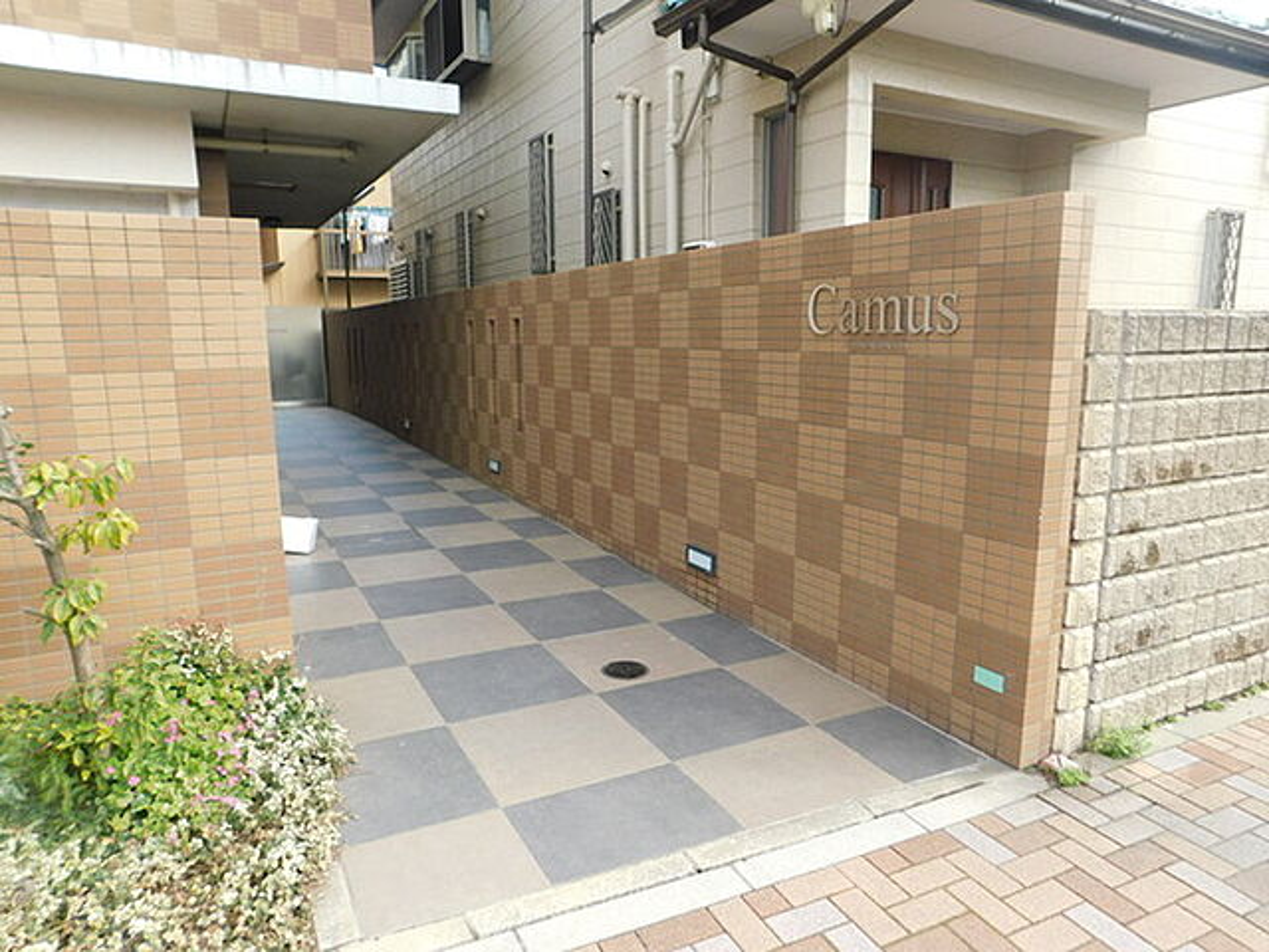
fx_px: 843
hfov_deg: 73.9
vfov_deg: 58.9
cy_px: 476
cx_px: 634
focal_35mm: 23
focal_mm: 4
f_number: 3
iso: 200
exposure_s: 1/400
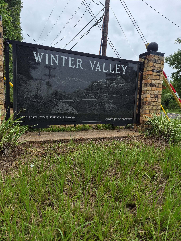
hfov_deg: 58.9
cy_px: 120
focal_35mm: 23
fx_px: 160
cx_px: 90
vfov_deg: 73.9
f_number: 1.8
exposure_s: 1/5184
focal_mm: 5.4
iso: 80
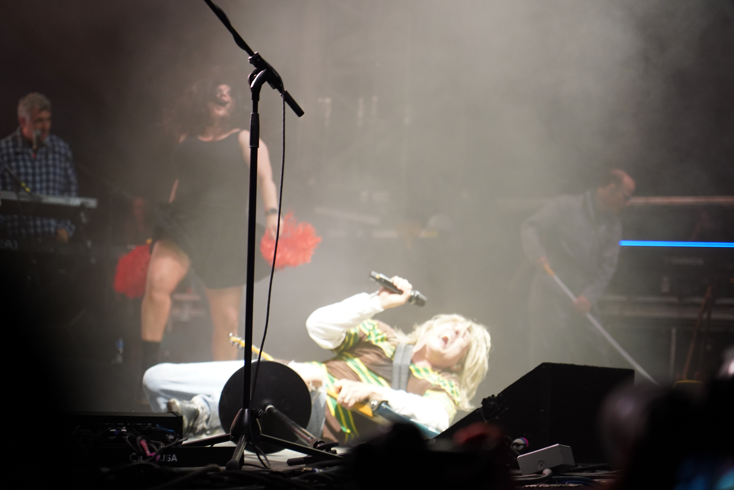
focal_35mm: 105
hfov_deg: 19.5
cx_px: 367
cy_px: 245
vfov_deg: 13.0
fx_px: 2141
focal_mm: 105
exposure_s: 1/160
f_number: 4
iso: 2000
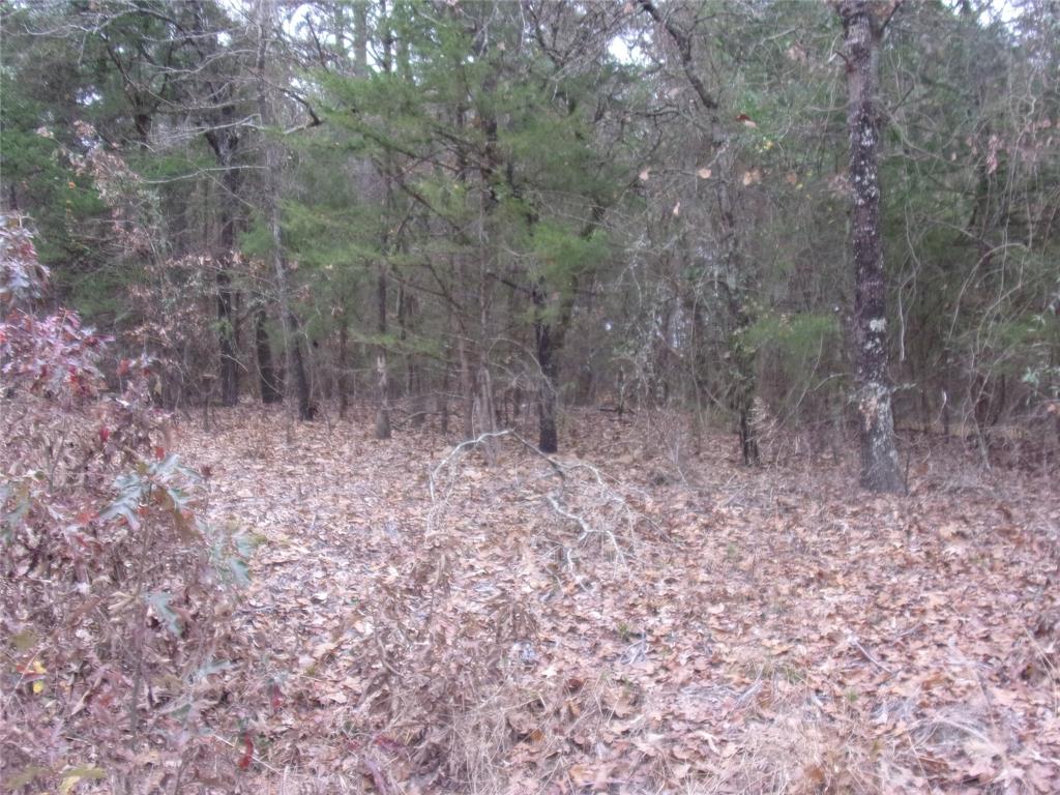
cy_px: 398
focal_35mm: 33
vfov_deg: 42.9
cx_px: 530
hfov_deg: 55.4
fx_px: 1011
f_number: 3.7
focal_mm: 5.9
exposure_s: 1/40
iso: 80
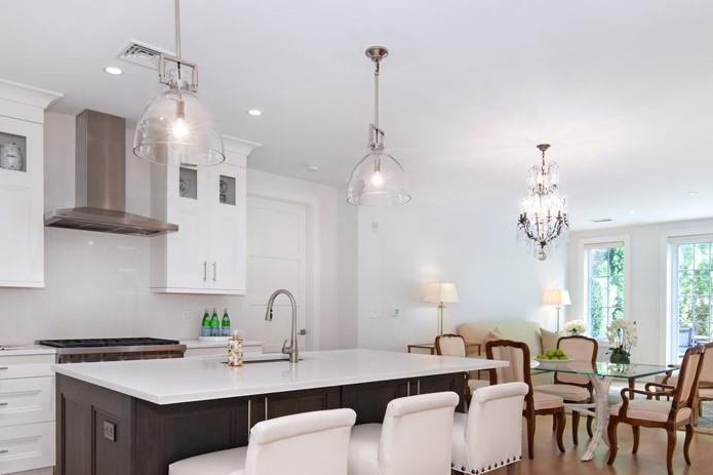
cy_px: 322
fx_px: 510
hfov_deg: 69.9
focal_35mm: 26
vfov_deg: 48.9
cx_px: 353
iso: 800
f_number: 11
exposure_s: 1/10
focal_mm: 11
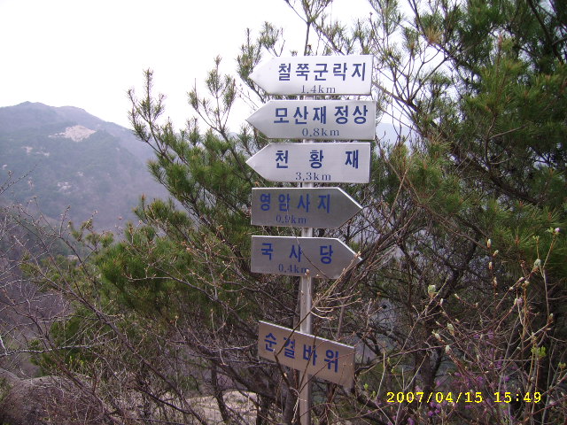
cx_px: 284
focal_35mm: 35
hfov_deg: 52.6
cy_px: 212
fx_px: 573
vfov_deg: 40.7
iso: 50
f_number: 2.8
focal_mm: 5.95
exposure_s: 1/420
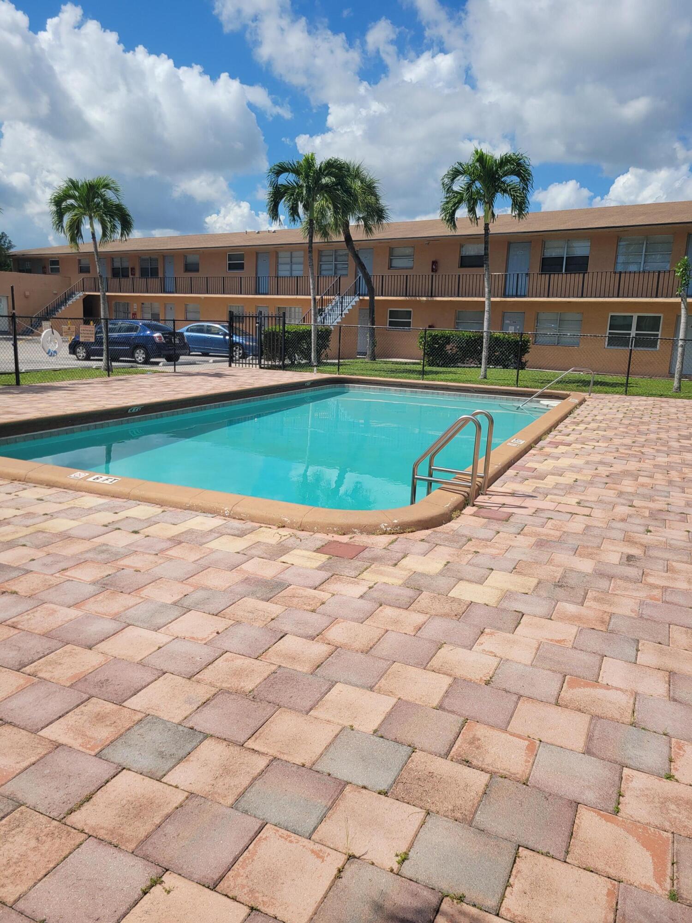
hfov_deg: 53.1
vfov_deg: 67.3
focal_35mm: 26
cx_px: 346
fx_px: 693
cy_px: 462
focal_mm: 5.4
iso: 40
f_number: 1.8
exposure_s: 1/4165
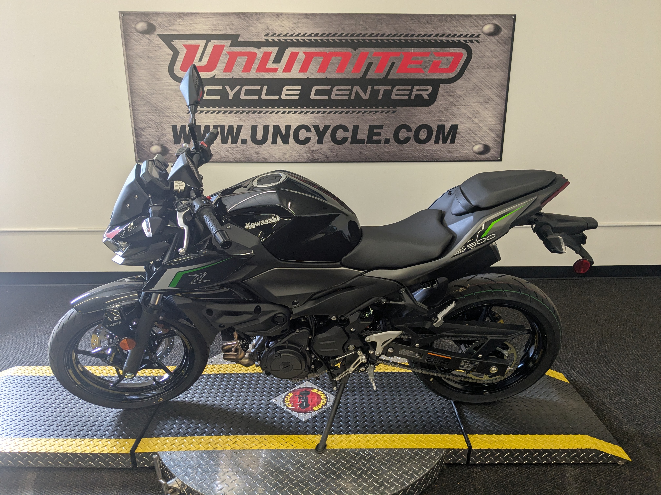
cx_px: 330
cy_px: 248
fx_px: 516
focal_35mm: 27
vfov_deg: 51.4
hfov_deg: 65.3
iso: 163
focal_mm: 4.38
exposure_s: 1/60
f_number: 1.73
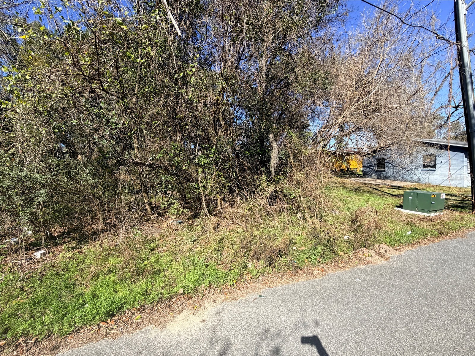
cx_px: 238
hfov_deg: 102.1
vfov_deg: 85.7
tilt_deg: +2.1
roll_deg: +2.7
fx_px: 192
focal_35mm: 14
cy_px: 178
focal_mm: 2.22
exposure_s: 1/742
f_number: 2.2
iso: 40
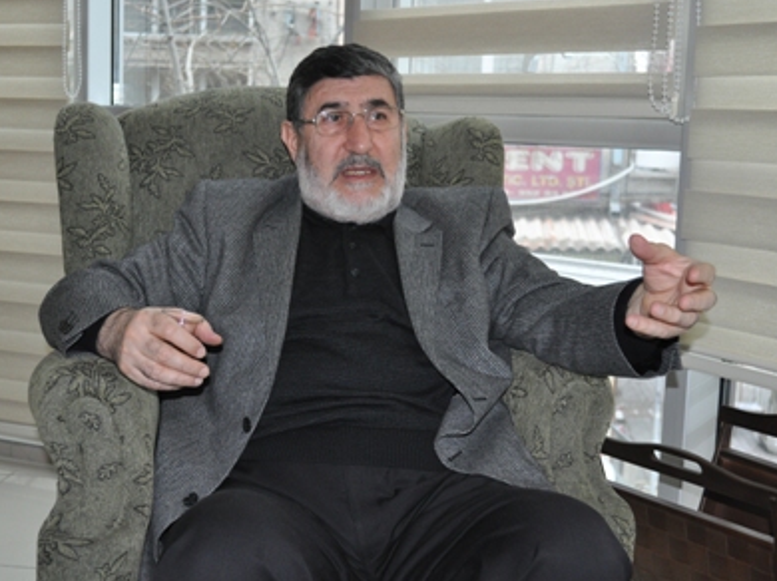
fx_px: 1189
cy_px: 289
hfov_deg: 36.2
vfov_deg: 27.5
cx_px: 365
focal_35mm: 53
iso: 800
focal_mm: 32
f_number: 4.8
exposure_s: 1/60
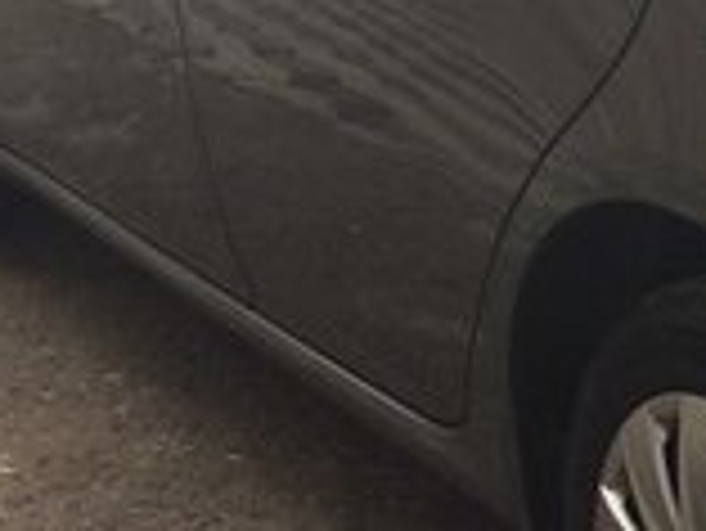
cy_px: 97
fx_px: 2490
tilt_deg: -17.3
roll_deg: -1.4
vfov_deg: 12.1
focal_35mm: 122
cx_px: 1174
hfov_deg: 14.6
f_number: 2.2
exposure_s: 1/100
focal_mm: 4.15
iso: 32
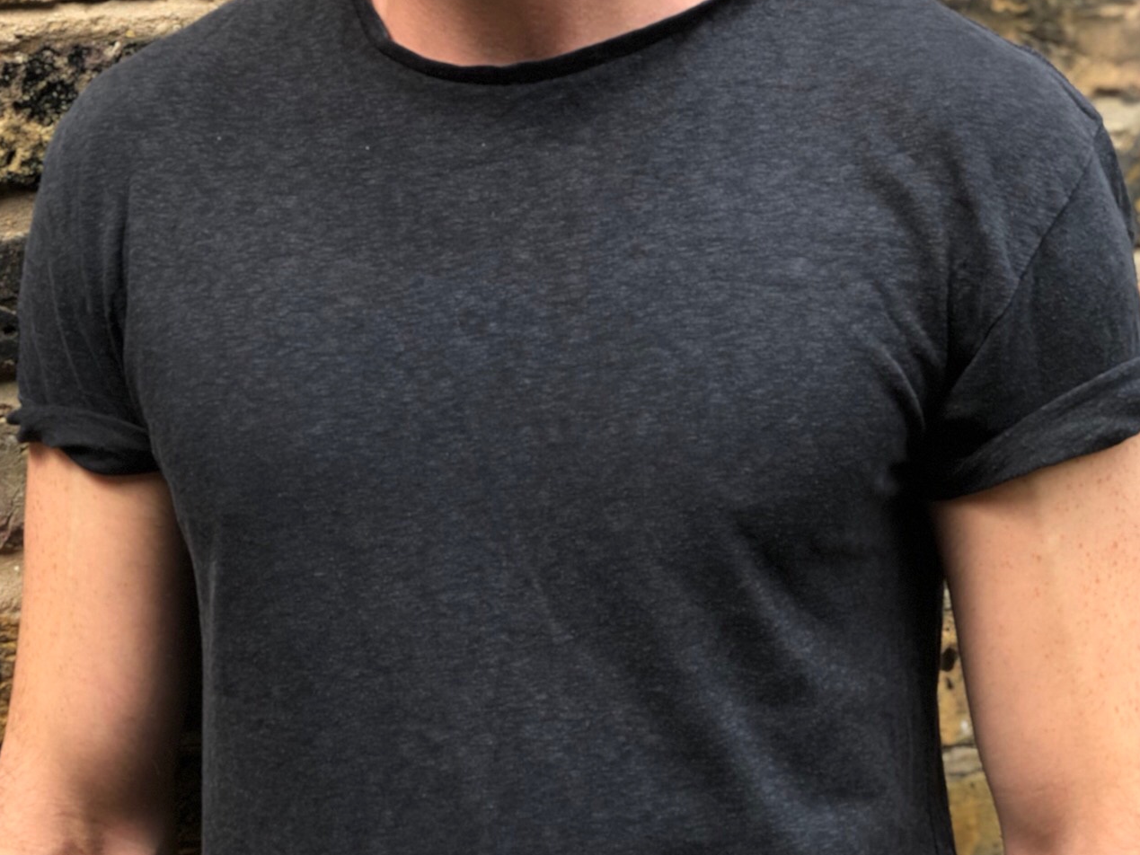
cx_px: 496
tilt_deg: -3.8
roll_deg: +1.0
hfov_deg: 21.3
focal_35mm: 92
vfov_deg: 15.7
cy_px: -37
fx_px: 3030
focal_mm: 6.6
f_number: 2.8
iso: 20
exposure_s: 1/120
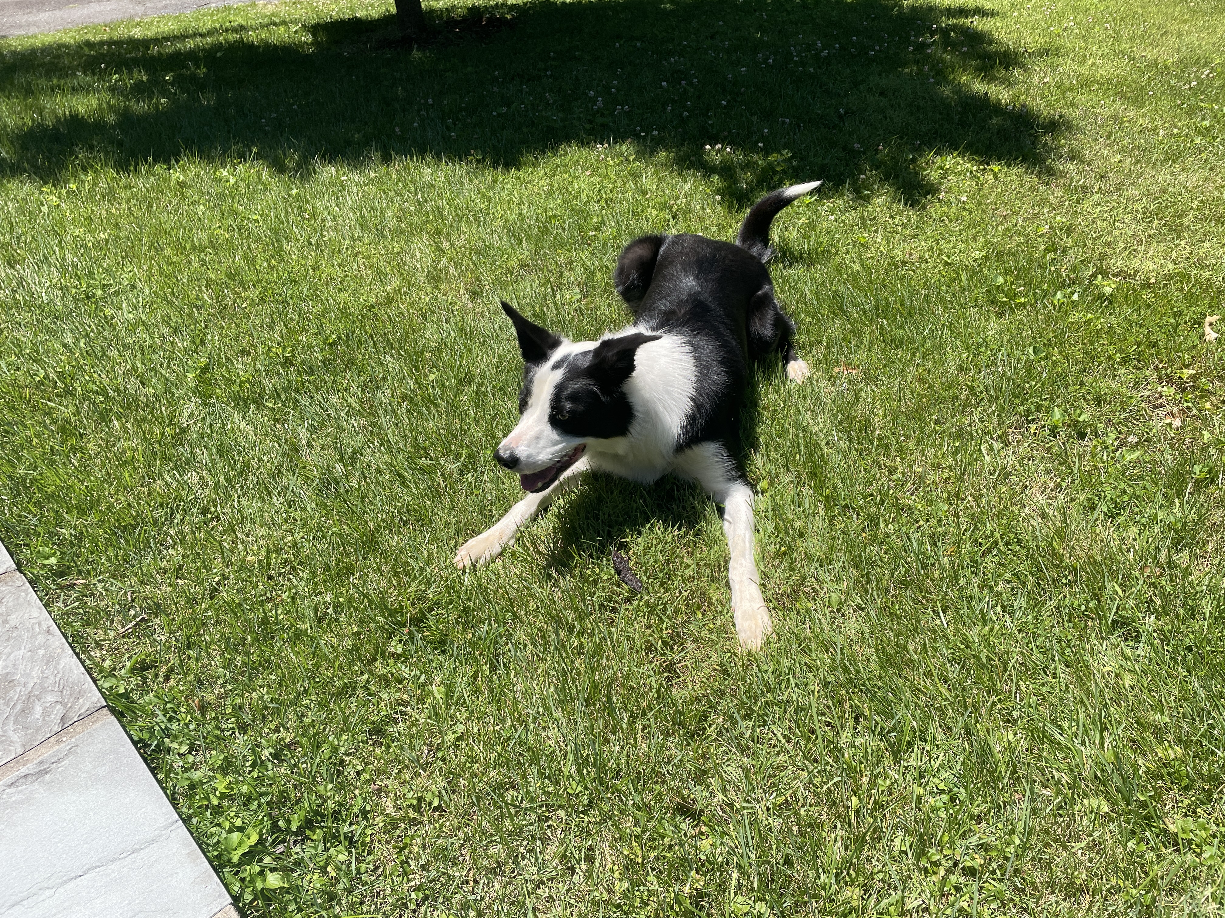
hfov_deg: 67.3
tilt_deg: -40.7
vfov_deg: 53.1
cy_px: 459
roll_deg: +6.7
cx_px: 612
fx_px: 920
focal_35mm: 26
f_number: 1.6
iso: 32
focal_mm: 4.2
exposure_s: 1/1770
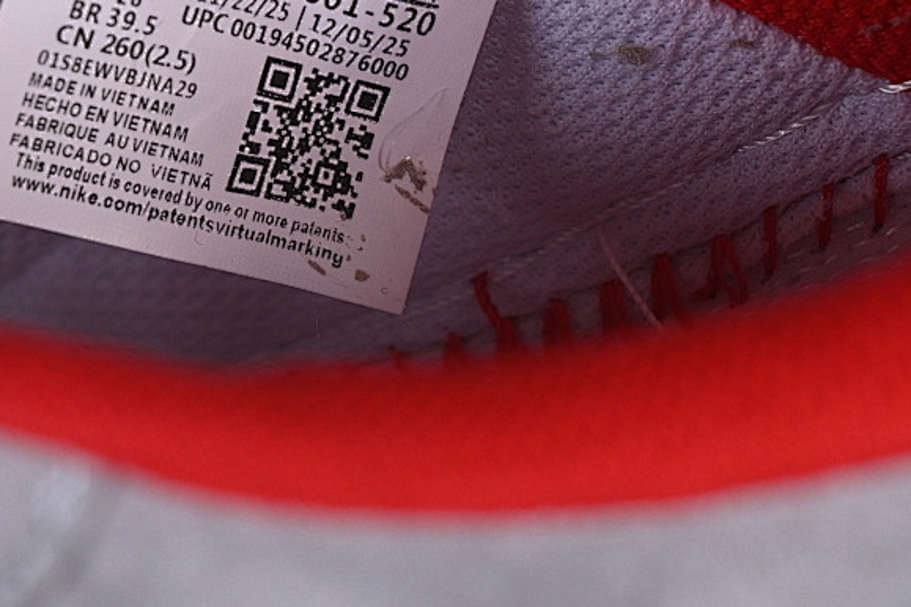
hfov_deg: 14.6
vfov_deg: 9.8
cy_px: 112
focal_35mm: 140
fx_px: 3543
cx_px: 267
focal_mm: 50
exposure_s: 1/80
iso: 160
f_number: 7.1
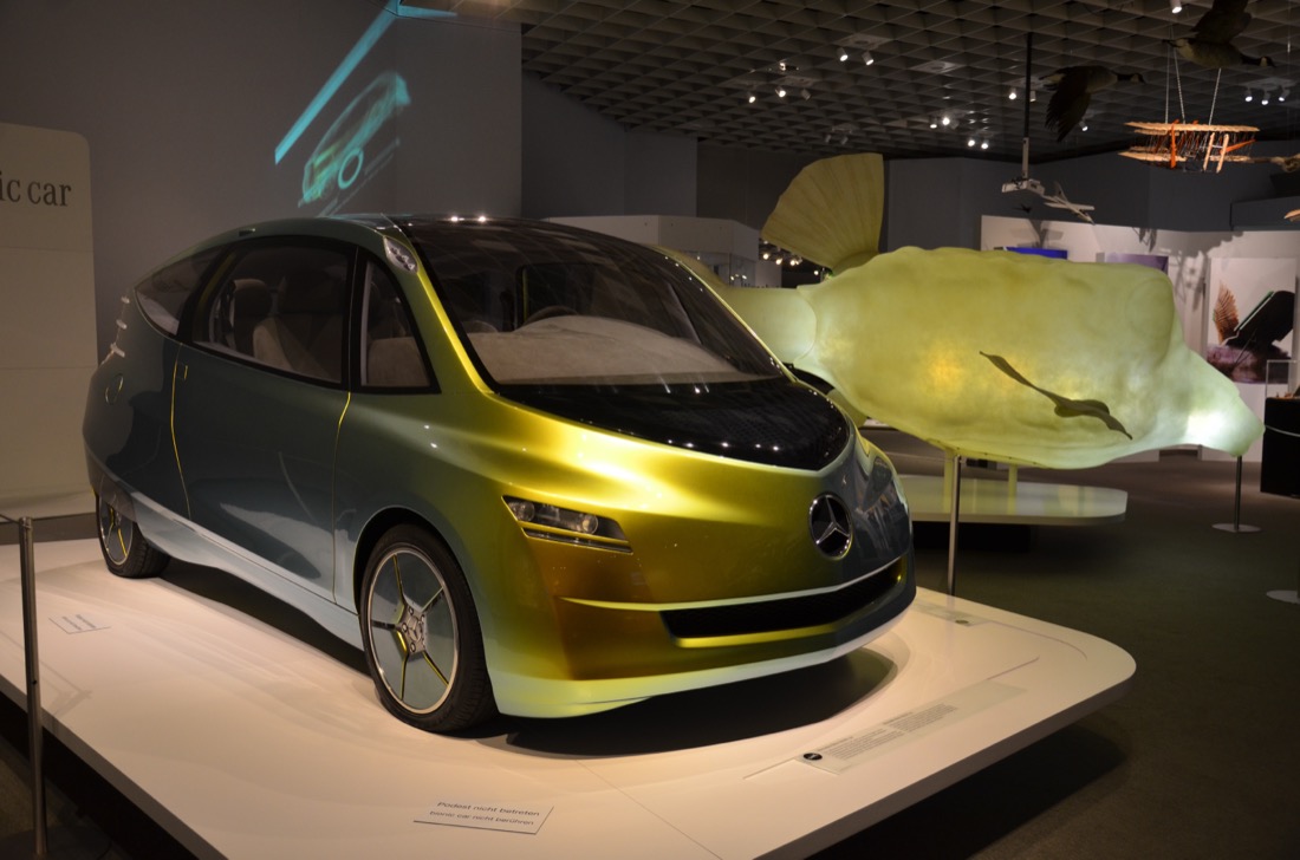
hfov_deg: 59.6
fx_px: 1135
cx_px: 650
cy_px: 430
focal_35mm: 32
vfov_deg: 41.5
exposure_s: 1/60
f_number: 4
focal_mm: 21
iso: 400
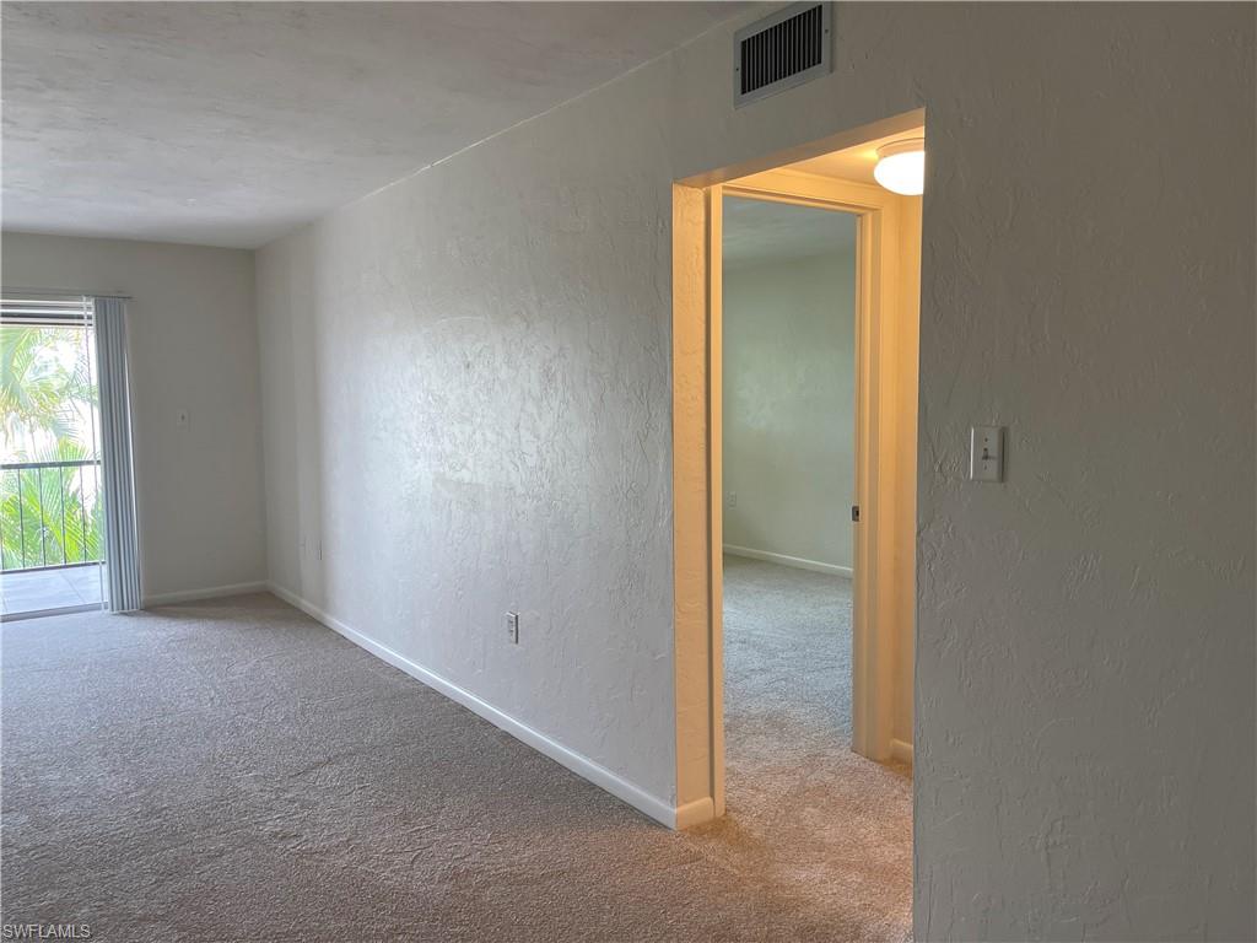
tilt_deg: -4.8
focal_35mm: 25
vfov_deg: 54.9
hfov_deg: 69.4
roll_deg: +0.9
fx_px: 908
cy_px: 472
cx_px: 628
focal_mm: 5.1
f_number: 1.6
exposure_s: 1/120
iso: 125
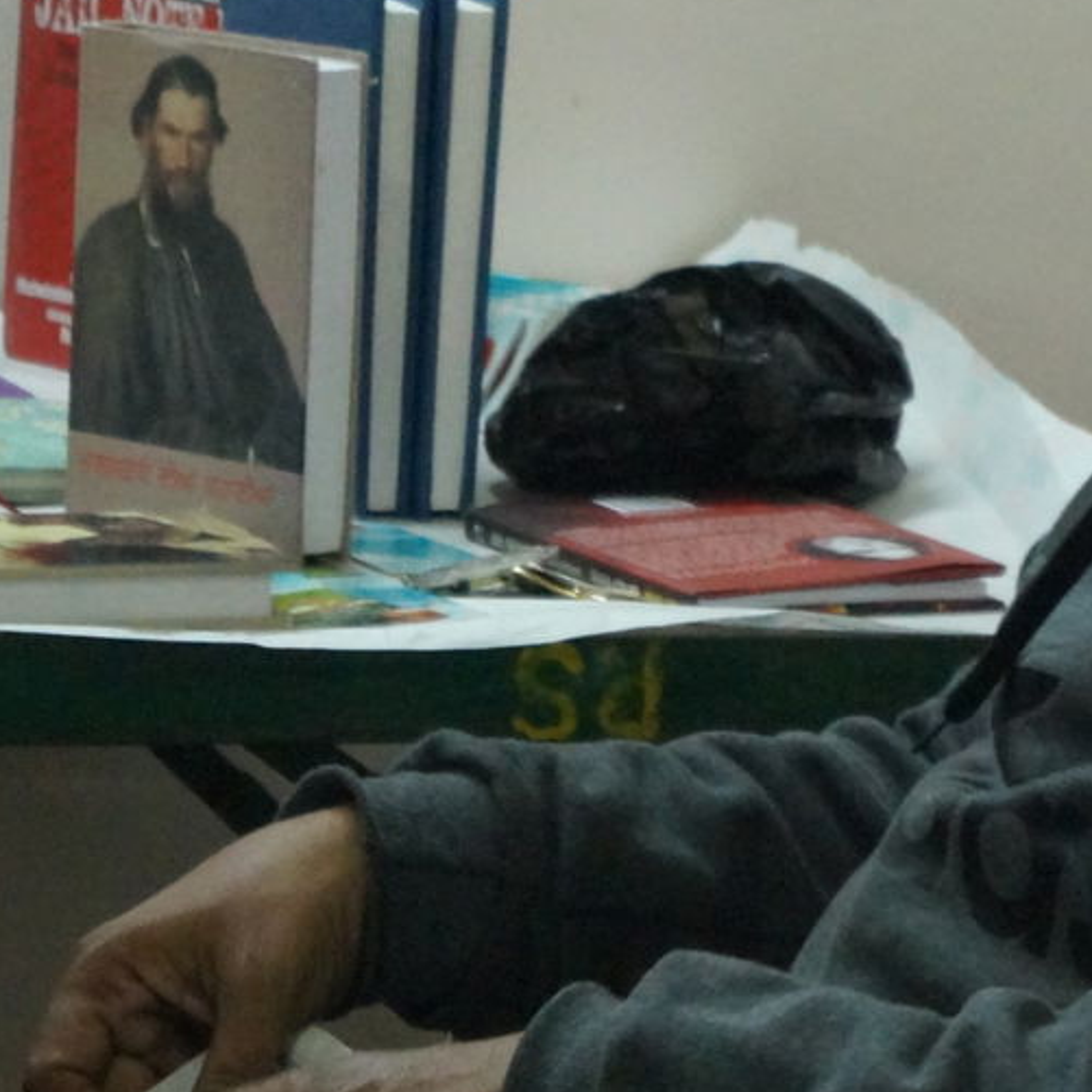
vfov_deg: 6.5
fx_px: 9587
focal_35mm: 269
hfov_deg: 6.5
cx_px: 959
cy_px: 262
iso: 3200
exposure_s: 1/50
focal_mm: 55
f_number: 5.6
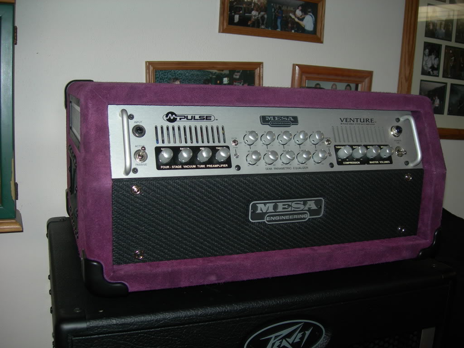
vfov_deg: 37.7
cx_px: 232
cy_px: 174
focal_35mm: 38
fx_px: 509
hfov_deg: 49.0
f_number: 2.8
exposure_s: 1/60
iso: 50
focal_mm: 7.8
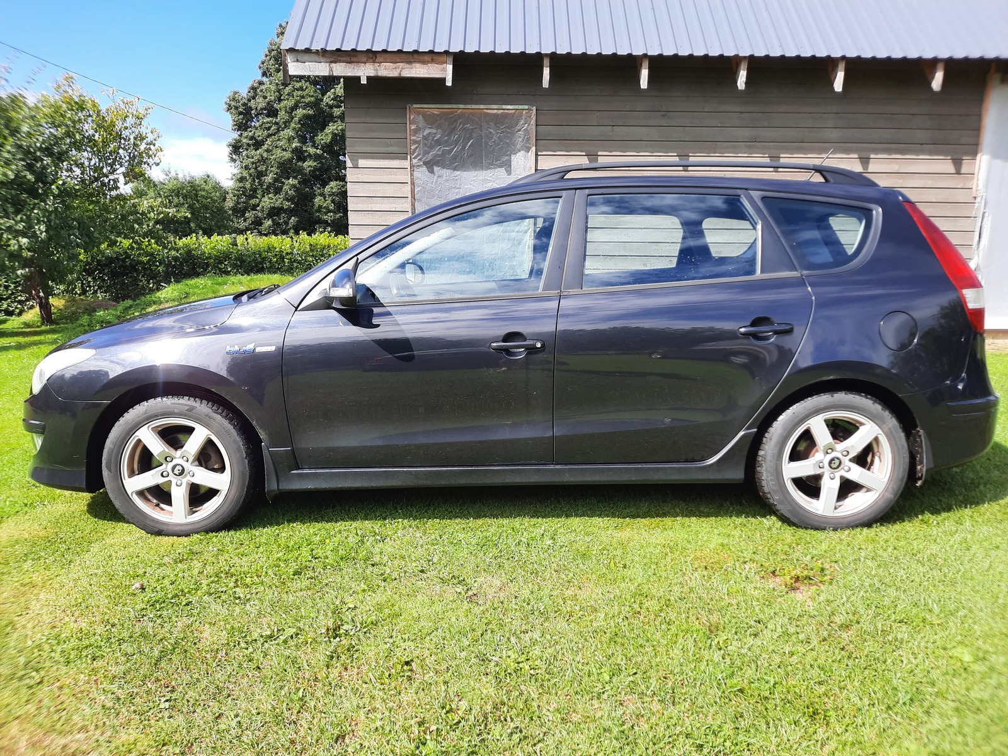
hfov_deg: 69.4
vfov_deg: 54.9
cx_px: 504
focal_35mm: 25
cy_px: 378
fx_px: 728
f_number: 2
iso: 32
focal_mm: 4.6
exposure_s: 1/482
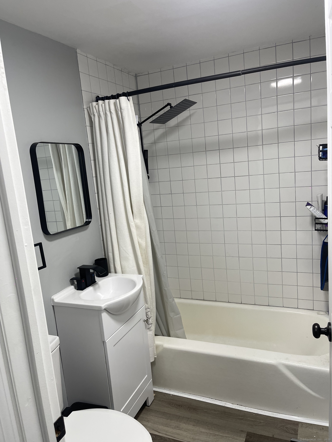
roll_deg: +5.6
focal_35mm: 25
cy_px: 221
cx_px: 166
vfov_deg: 69.4
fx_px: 320
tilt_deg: -10.4
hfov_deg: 54.9
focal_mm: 5.1
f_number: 1.6
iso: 100
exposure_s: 1/120
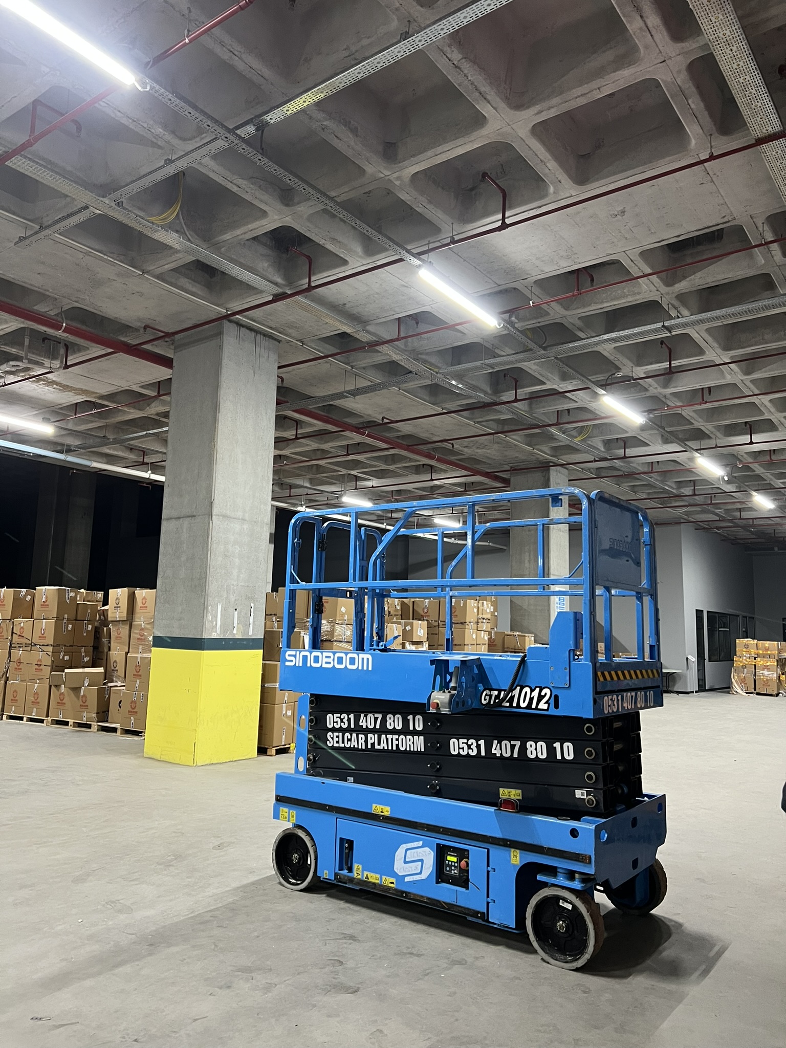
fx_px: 787
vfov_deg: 67.3
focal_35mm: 26
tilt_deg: +8.9
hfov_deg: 53.1
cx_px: 393
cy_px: 524
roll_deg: -1.3
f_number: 1.5
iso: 320
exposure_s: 1/50
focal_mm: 5.7
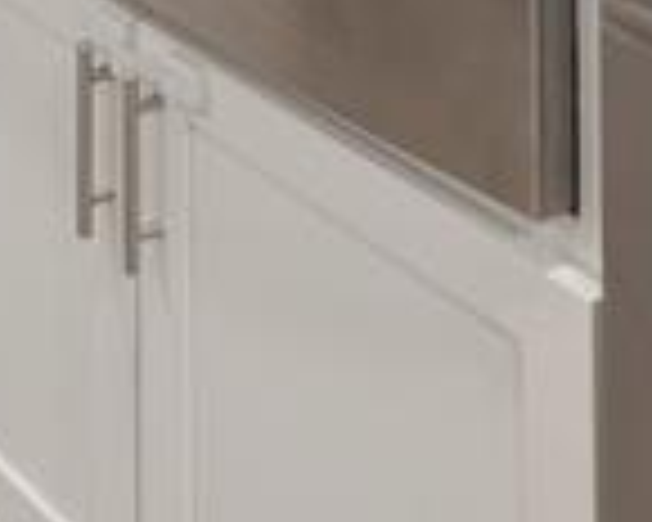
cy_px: -884
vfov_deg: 10.7
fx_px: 2181
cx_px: -135
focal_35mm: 113
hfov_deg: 16.3
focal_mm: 17
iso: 160
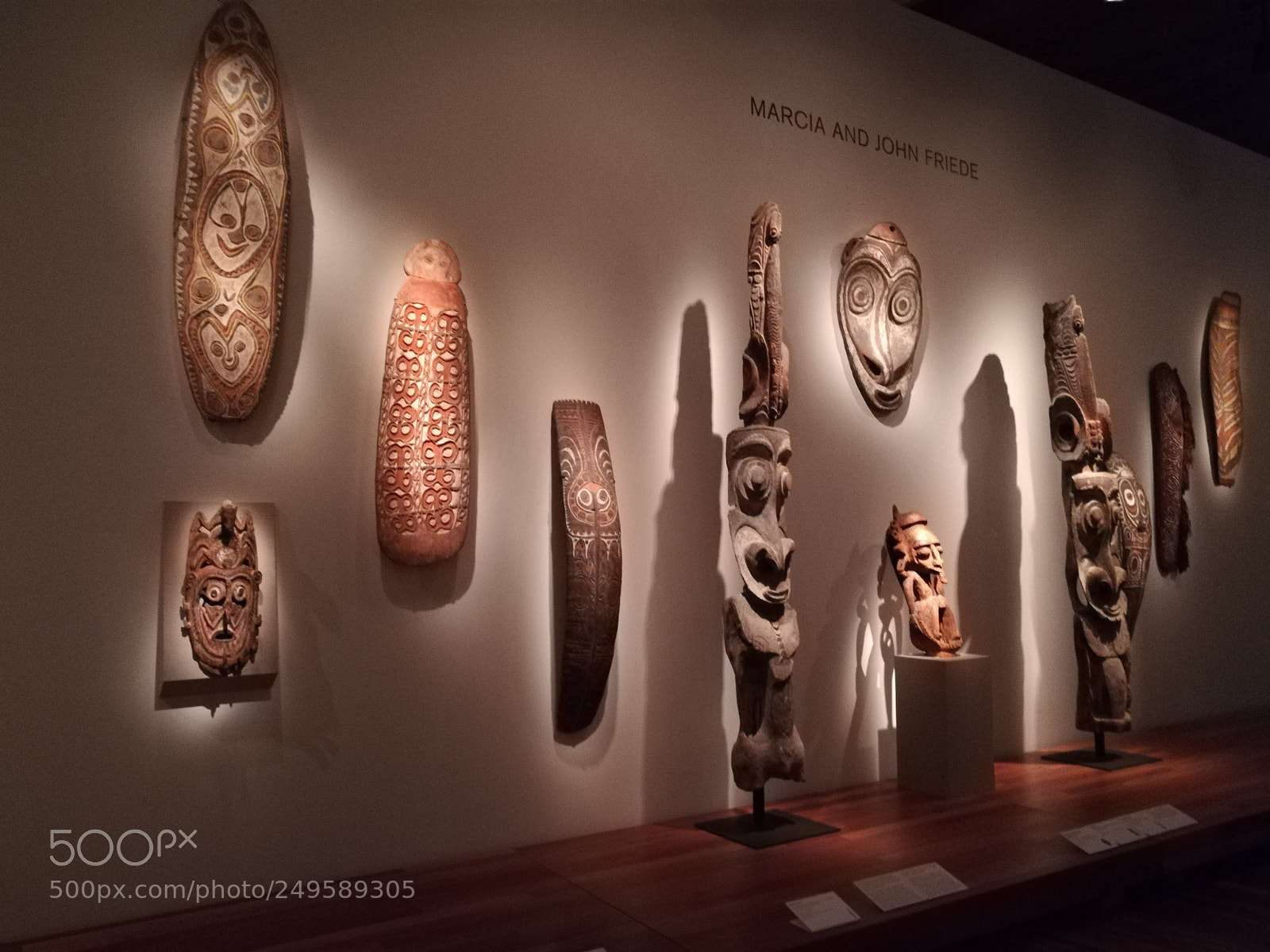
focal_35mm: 26
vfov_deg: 53.1
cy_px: 476
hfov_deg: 67.3
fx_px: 954
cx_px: 635
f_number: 2.2
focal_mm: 3.83
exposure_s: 1/15
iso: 1600
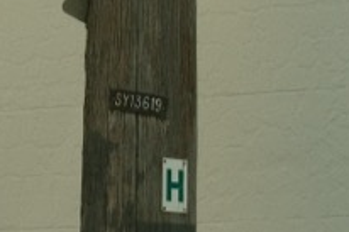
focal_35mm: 319
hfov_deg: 6.4
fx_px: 3090
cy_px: -588
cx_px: -129
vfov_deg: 4.1
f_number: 5.6
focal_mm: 27
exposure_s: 1/400
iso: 250
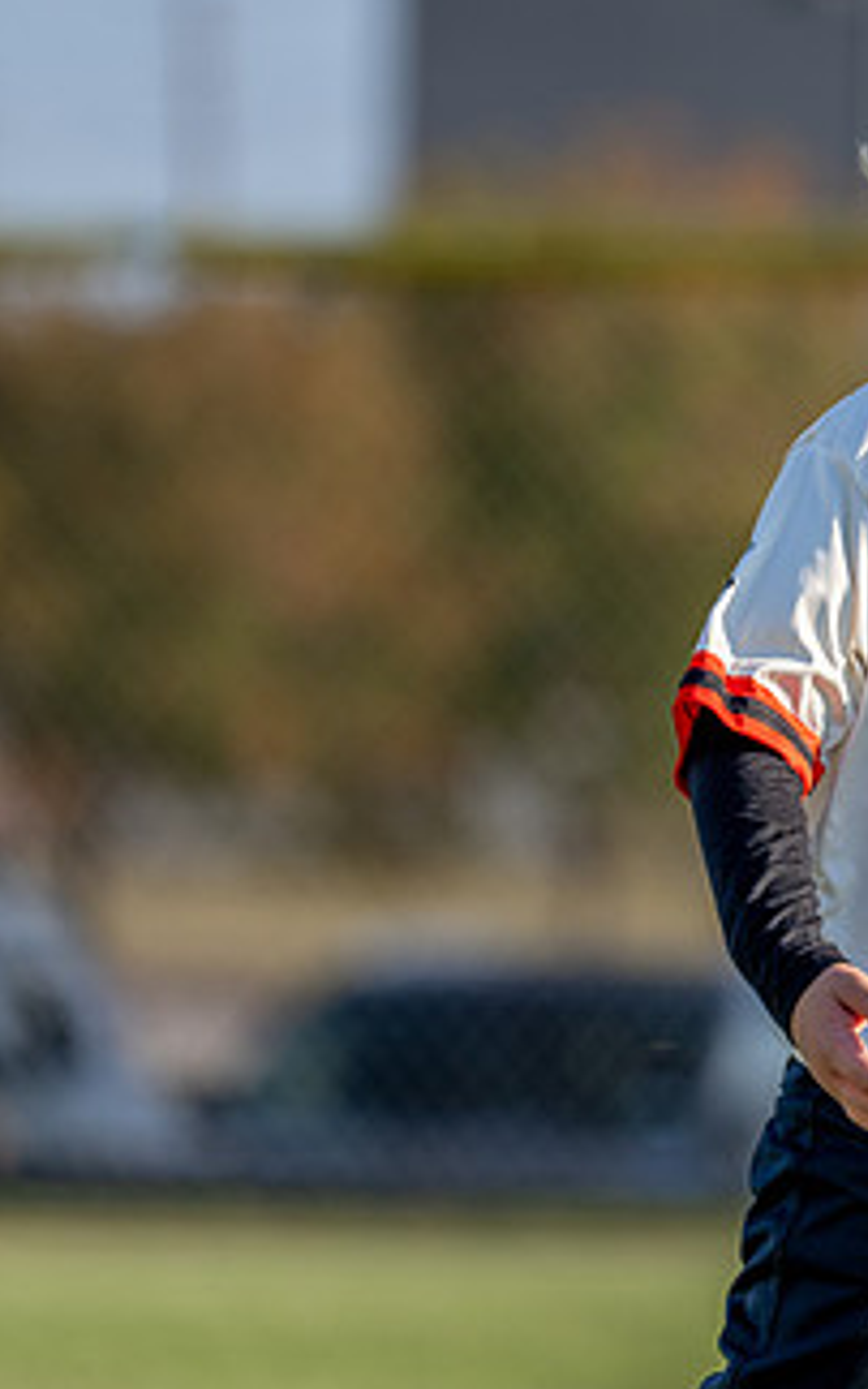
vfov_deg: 5.4
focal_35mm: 389
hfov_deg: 3.4
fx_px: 14717
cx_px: 1003
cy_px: 501
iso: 100
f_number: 2.8
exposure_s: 1/1250
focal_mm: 168
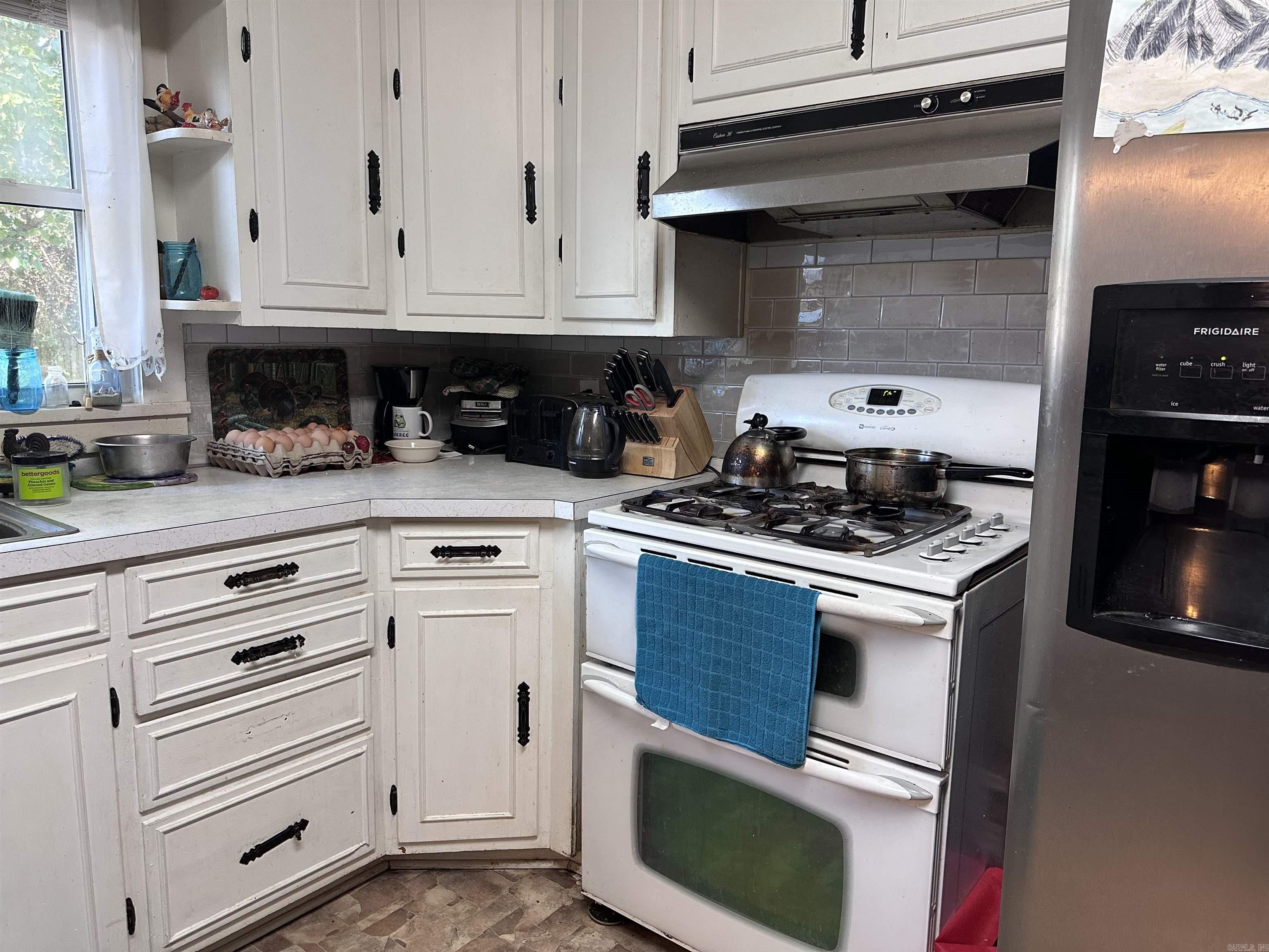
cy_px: 476
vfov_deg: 56.8
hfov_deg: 71.6
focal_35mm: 24
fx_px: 880
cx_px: 634
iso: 250
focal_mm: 6.86
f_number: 1.78
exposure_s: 1/60
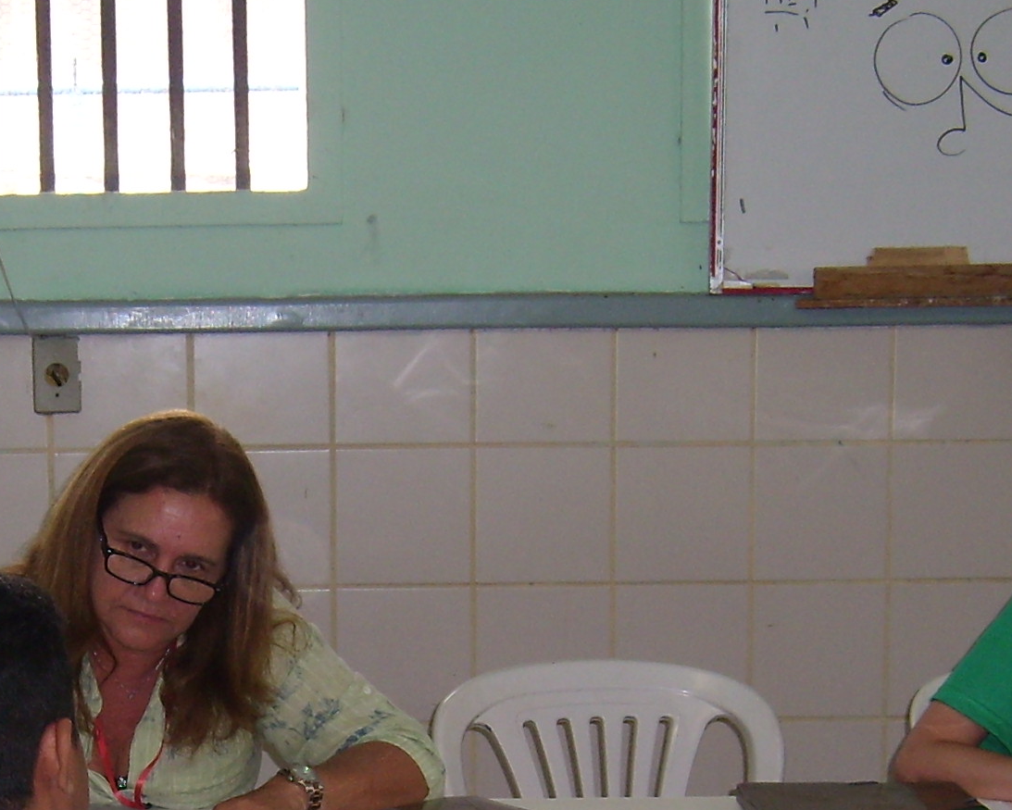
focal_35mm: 96
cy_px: 816
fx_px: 2876
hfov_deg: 19.8
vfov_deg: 15.7
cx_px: 210
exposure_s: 1/30
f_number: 2.8
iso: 50
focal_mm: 5.8
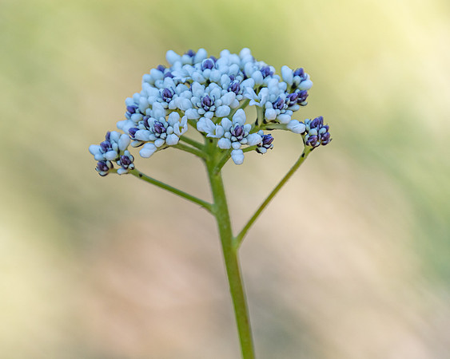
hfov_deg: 2.5
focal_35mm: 767
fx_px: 10211
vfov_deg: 2.0
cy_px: 155
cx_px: 172
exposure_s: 1/400
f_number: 6.3
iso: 200
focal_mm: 400
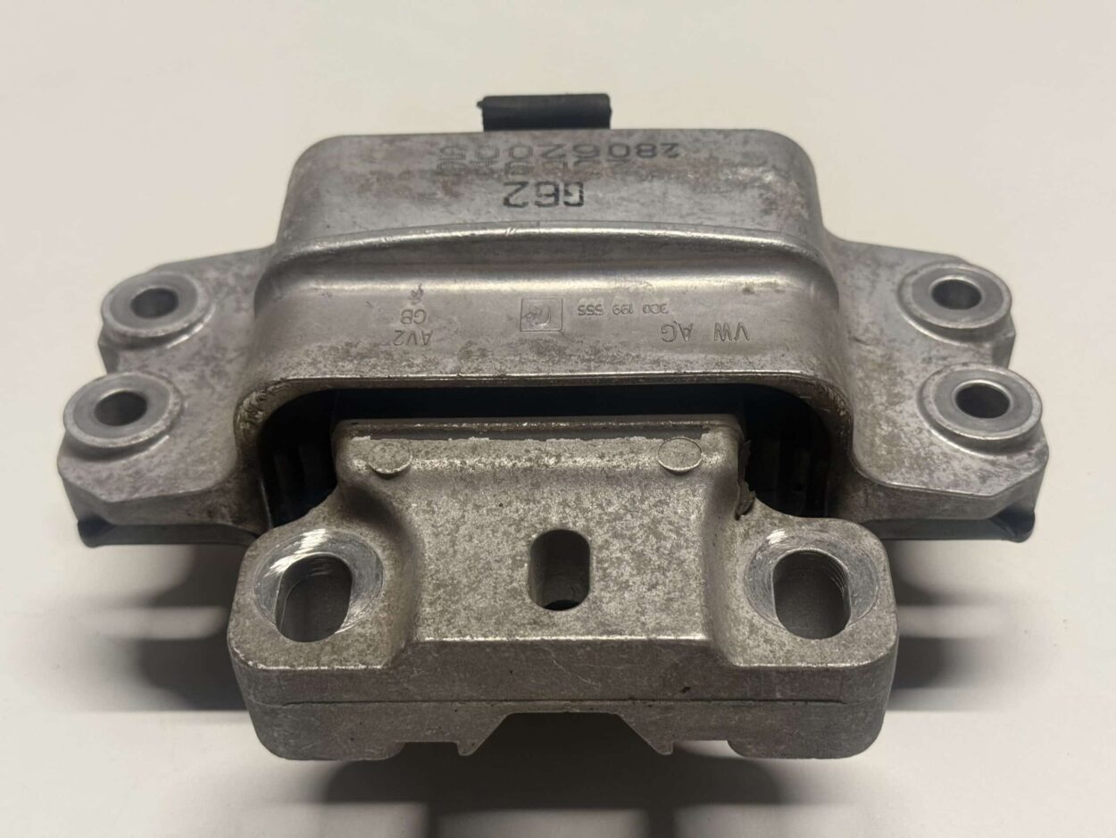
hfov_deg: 39.6
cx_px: 558
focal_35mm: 48
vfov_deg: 30.3
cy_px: 419
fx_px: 1548
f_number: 1.78
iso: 160
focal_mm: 6.76
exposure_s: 1/50
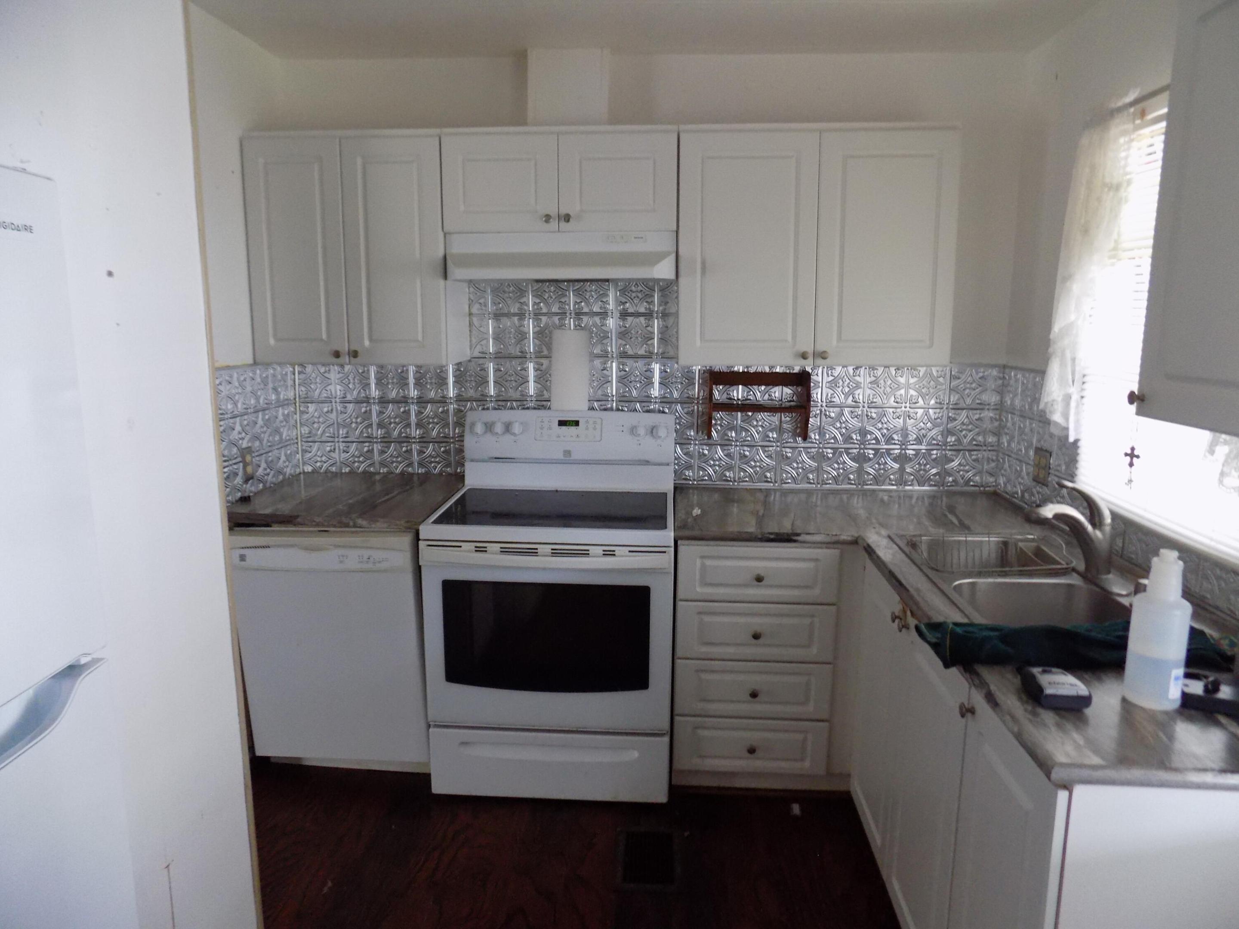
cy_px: 464
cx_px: 620
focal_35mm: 23
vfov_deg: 58.9
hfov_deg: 73.9
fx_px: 823
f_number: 3.1
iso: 280
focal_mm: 4
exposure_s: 1/30
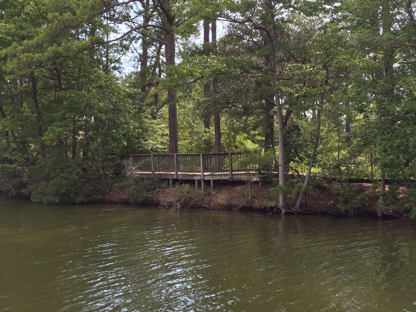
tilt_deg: +2.9
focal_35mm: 40
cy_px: 145
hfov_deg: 46.4
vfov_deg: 36.0
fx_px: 481
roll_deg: -1.0
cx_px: 259
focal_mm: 4.15
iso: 32
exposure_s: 1/444
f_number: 2.2
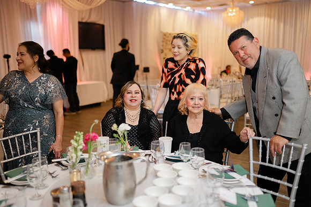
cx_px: 156
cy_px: 104
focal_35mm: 36
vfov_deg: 36.4
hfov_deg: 52.5
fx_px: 315
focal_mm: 35
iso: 400
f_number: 1.4
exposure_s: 1/200
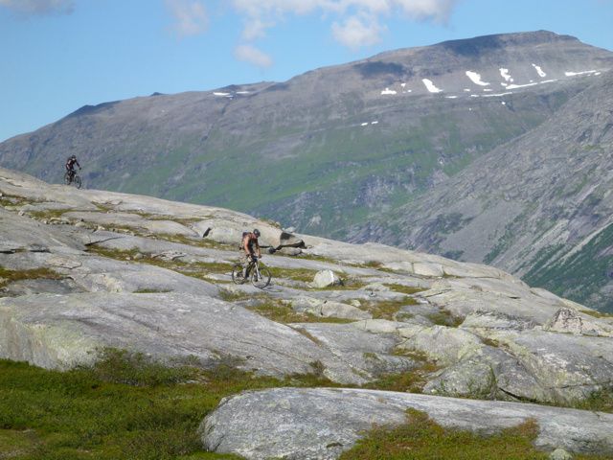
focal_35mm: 108
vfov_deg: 13.7
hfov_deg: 18.2
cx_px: 306
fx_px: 1913
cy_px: 230
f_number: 5.7
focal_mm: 19.2
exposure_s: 1/500
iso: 160
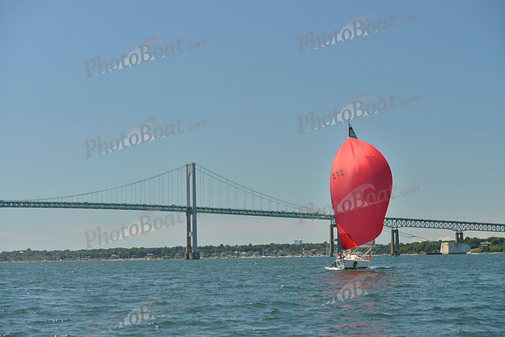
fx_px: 982
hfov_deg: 28.8
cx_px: 252
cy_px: 168
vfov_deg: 19.5
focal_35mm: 70
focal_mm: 70
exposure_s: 1/800
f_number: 6.3
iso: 280
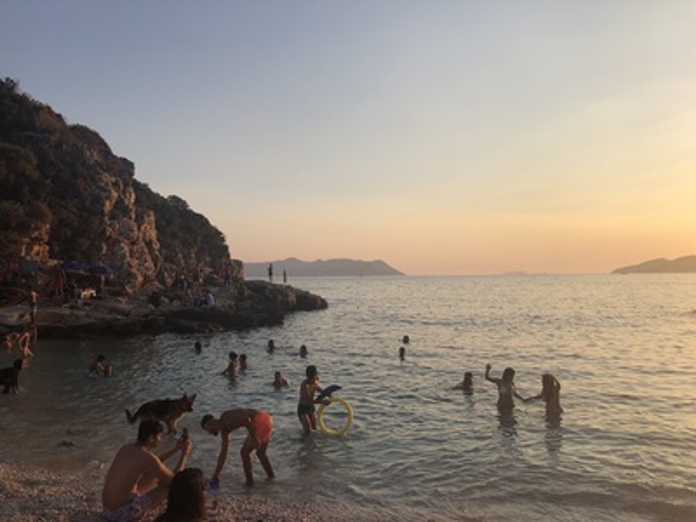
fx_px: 563
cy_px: 261
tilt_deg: +2.0
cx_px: 348
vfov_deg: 49.7
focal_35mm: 28
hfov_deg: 63.4
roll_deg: +0.5
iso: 20
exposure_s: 1/1453
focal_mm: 3.99
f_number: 1.8
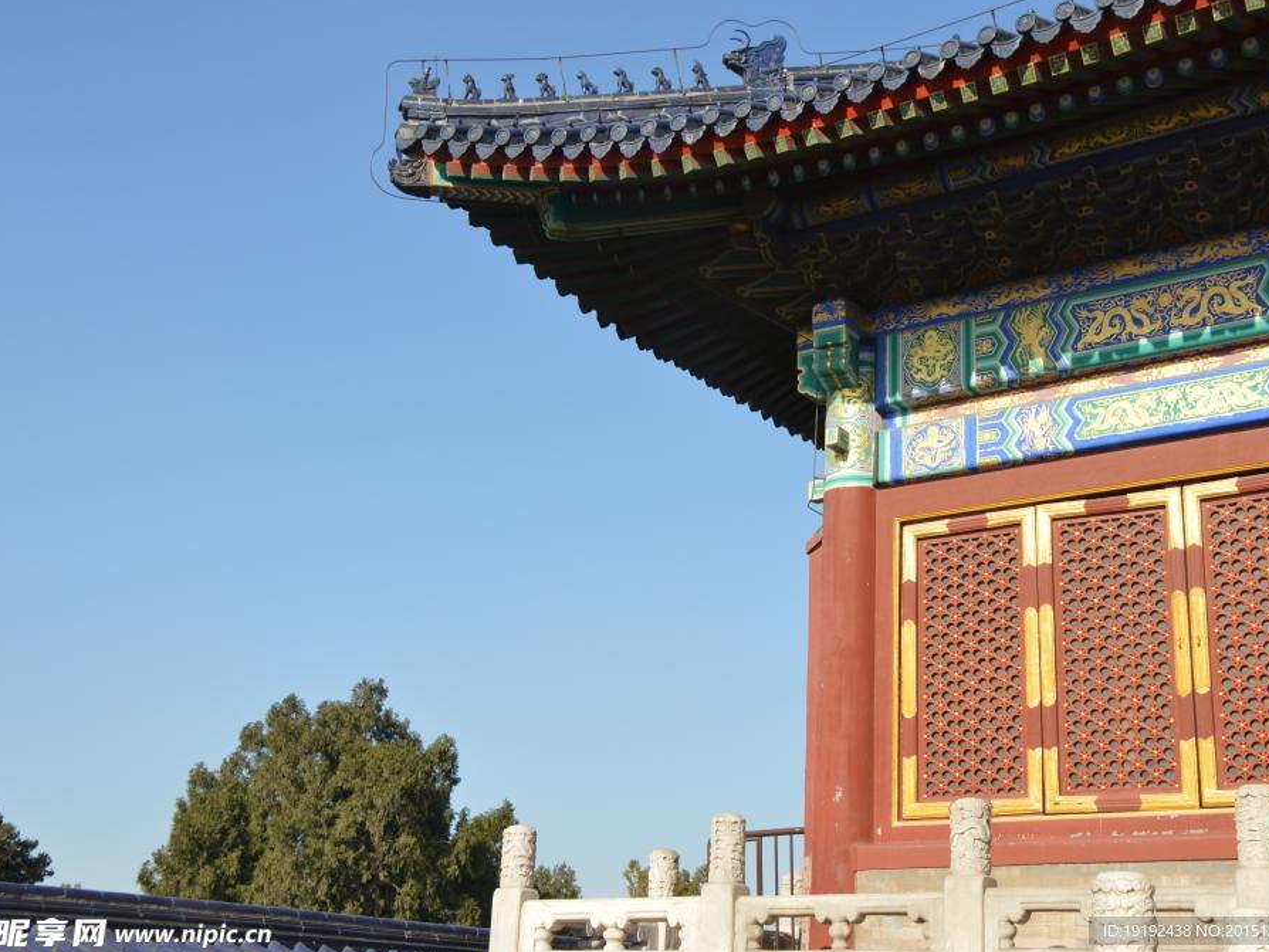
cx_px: 698
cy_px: 476
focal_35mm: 45
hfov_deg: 42.4
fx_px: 1634
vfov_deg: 32.5
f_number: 8
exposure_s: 1/250
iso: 200
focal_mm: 27
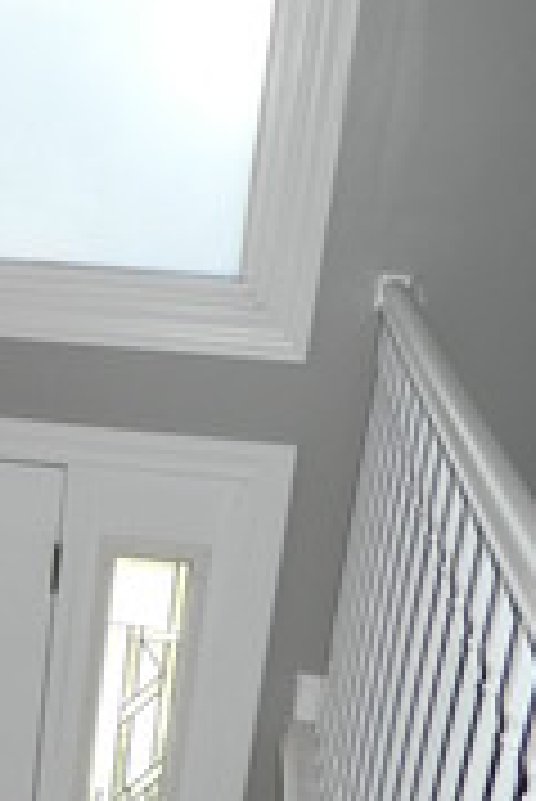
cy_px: 626
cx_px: -239
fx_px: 1560
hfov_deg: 17.7
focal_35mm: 70
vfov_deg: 28.3
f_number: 3.1
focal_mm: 4.5
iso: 80
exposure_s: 1/200
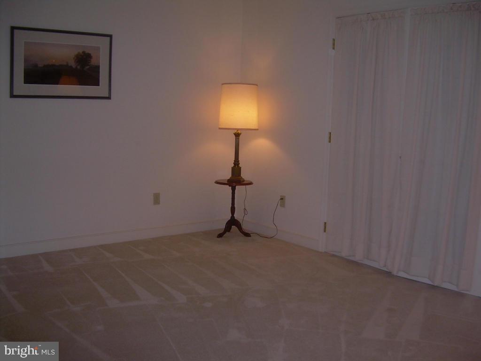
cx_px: 240
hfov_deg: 49.0
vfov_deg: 37.7
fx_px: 528
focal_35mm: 38
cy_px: 180
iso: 50
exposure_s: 1/60
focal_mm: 6.3
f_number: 2.8
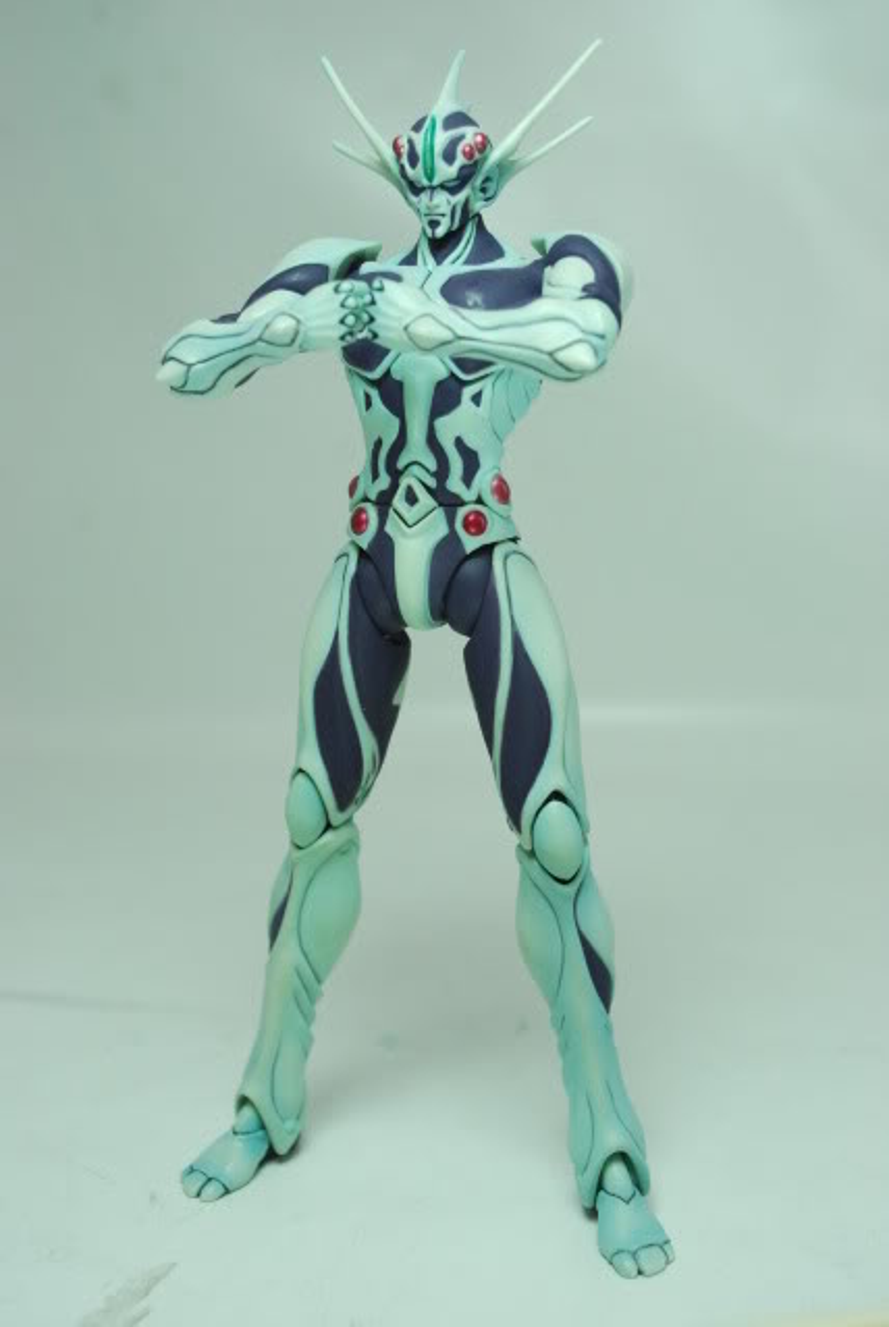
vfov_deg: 44.9
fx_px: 1606
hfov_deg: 30.9
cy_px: 664
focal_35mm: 44
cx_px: 444
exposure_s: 1/50
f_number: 6.3
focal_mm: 29
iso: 800
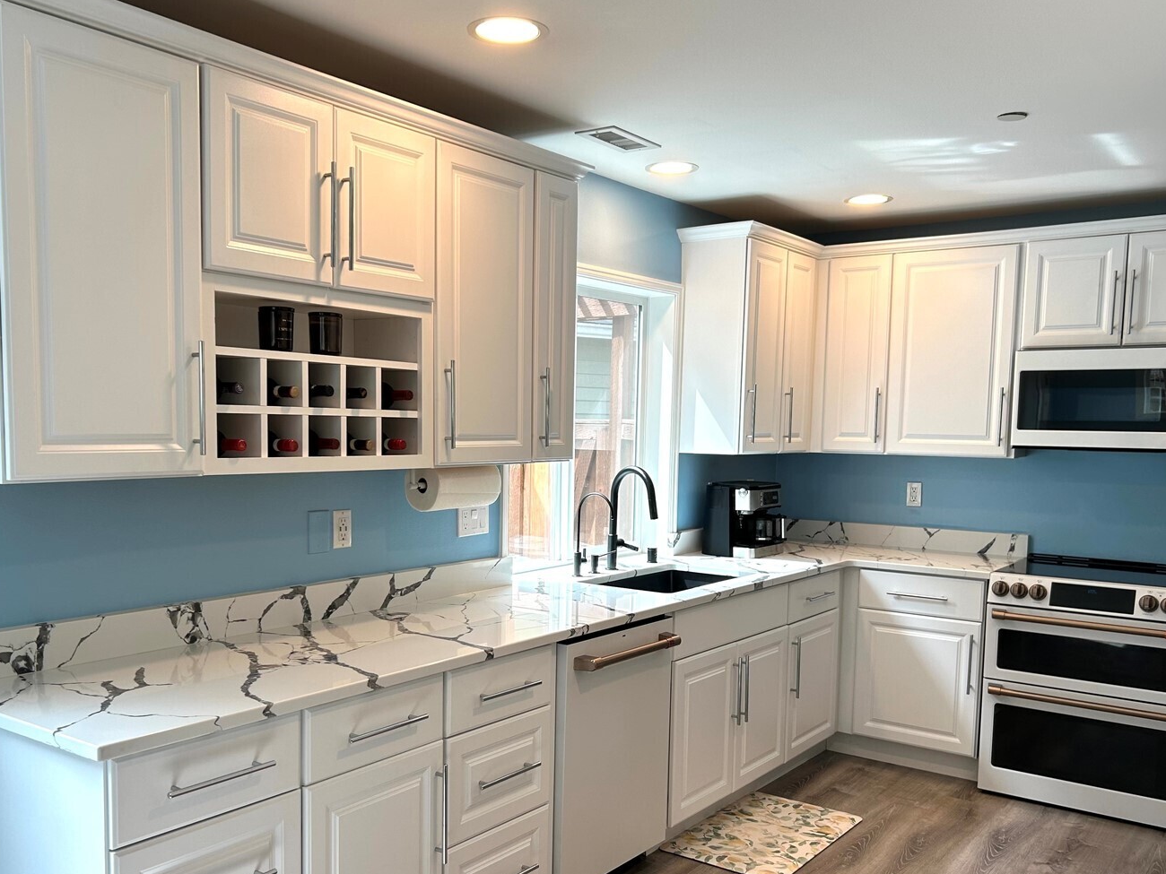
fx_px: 1078
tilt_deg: -5.3
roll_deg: -0.3
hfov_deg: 56.7
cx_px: 537
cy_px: 515
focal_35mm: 32
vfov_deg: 44.0
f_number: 1.5
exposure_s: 1/166
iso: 40
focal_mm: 5.7
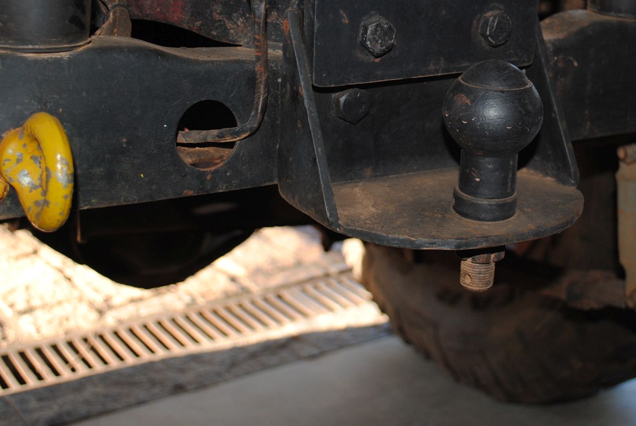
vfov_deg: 23.6
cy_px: 111
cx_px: 388
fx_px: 1008
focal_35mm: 57
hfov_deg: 34.9
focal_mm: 24
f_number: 4
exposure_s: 1/60
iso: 200
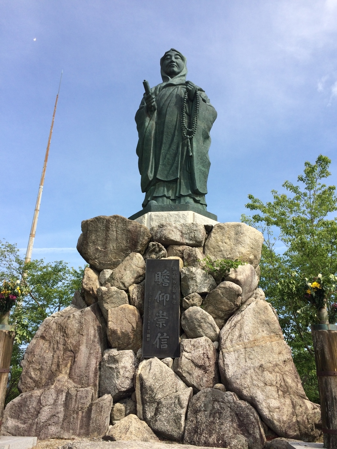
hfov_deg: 48.2
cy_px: 224
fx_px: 376
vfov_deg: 61.7
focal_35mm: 29
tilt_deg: +22.2
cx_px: 168
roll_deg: +0.4
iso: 32
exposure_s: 1/1368
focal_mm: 4.15
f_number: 2.2
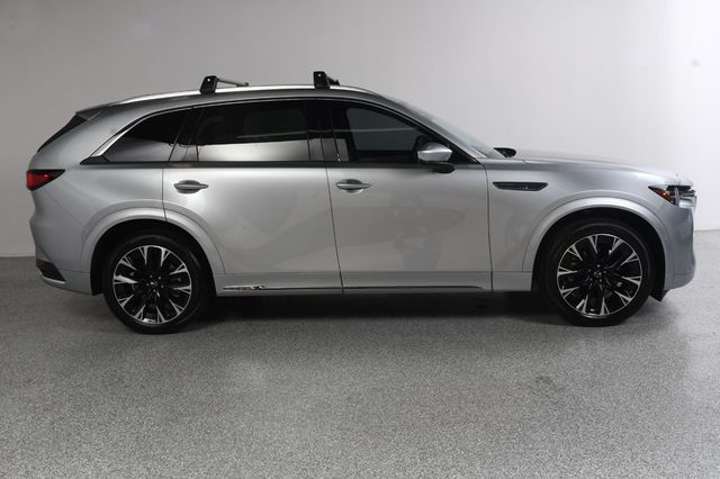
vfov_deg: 38.8
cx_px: 360
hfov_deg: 55.8
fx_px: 680
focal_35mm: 34
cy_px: 240
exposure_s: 1/160
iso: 100
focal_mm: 23
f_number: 11
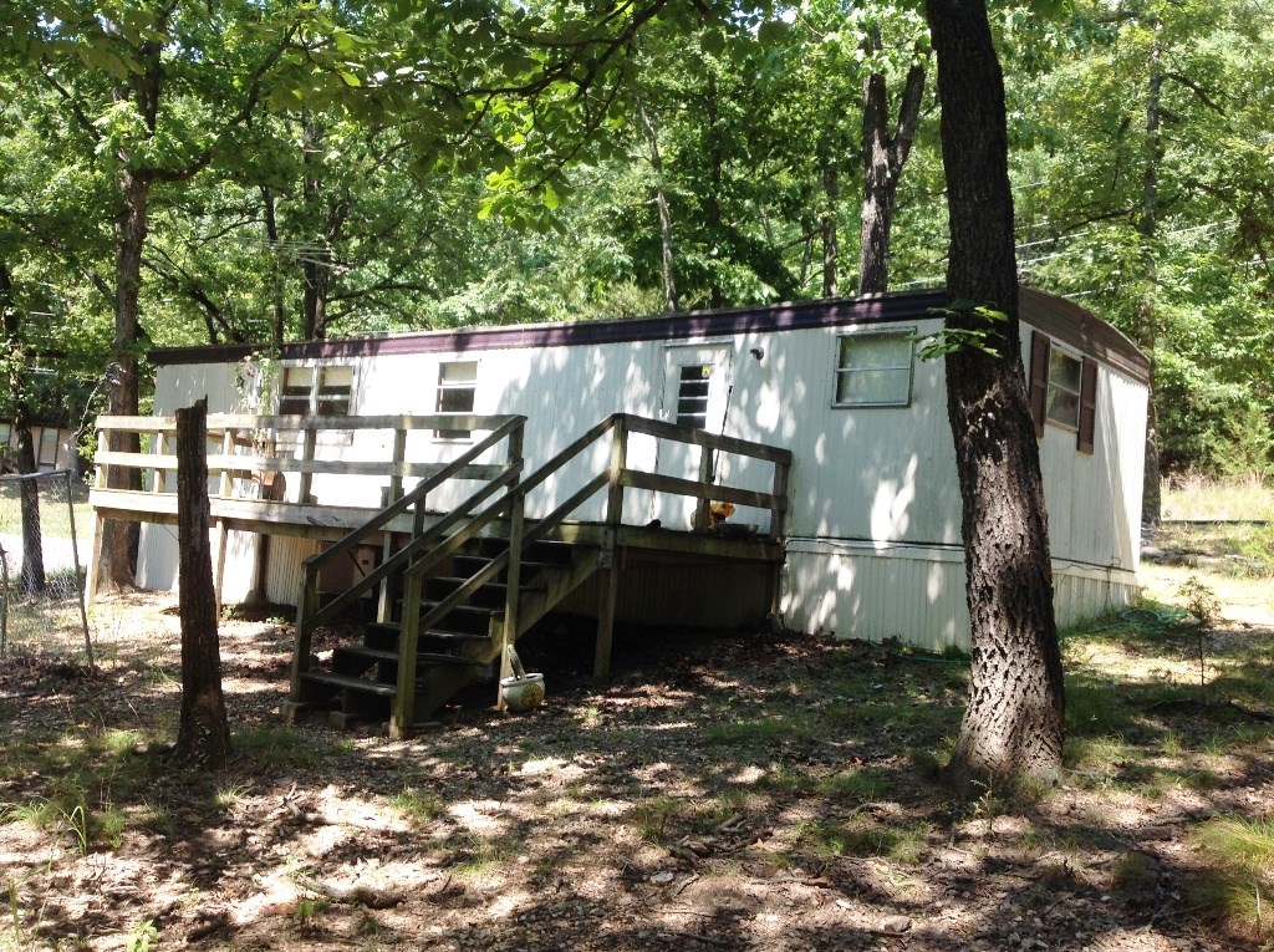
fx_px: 1286
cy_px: 476
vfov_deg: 40.6
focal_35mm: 35
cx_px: 637
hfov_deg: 52.7
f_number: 2.4
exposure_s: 1/336
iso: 50
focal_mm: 4.28
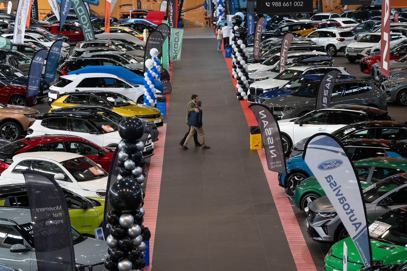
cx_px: 204
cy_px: 136
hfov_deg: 17.1
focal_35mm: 120
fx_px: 1356
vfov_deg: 11.4
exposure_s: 1/100
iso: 1000
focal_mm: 120
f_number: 6.3
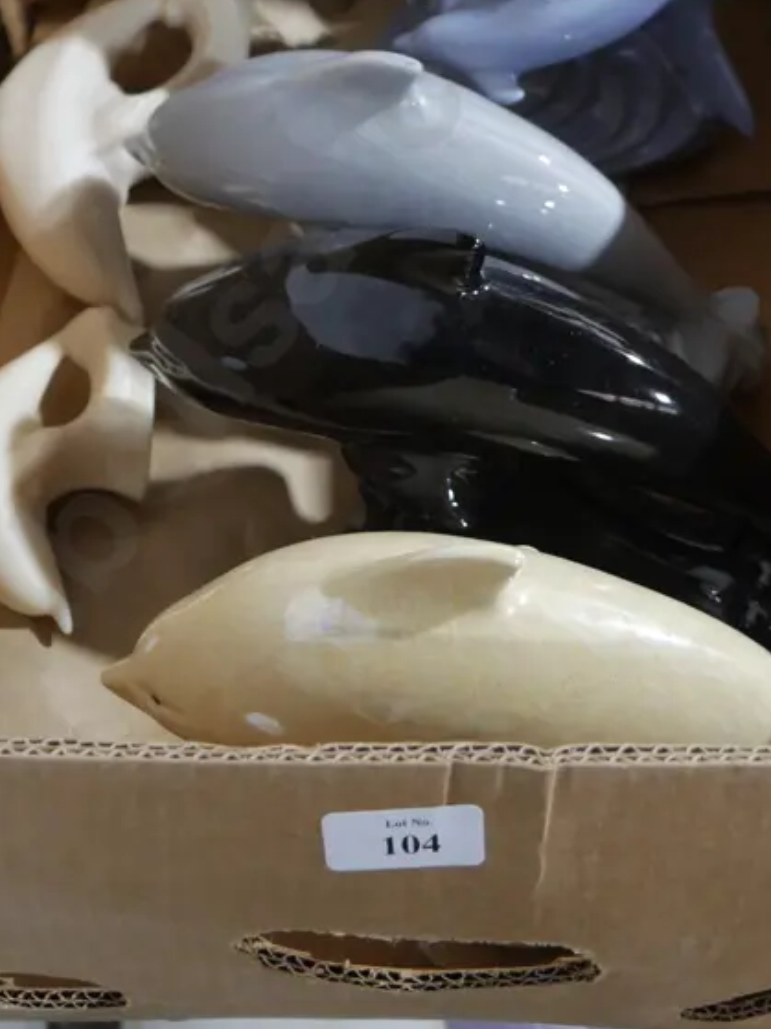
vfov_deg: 33.6
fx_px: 1634
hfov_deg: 26.5
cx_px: 369
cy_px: 168
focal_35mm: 55
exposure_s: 1/60
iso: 1600
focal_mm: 15
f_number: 3.6
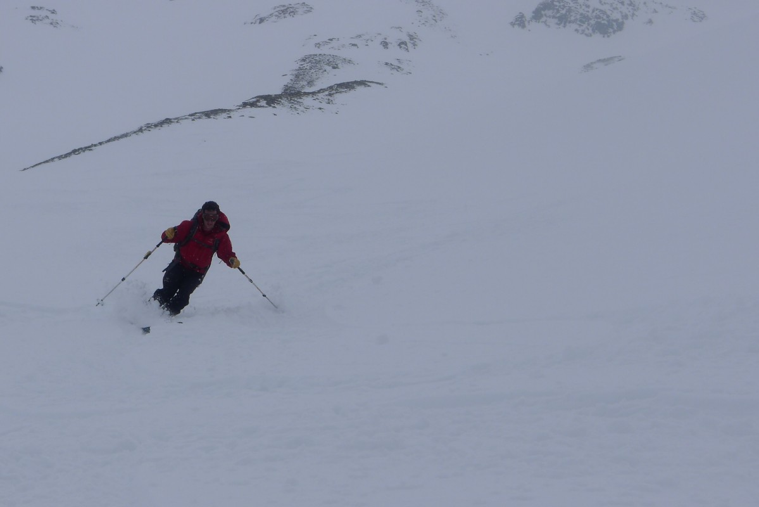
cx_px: 380
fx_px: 2404
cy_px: 254
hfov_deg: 17.9
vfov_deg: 12.0
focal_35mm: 114
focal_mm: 19.2
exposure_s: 1/800
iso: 80
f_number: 7.1
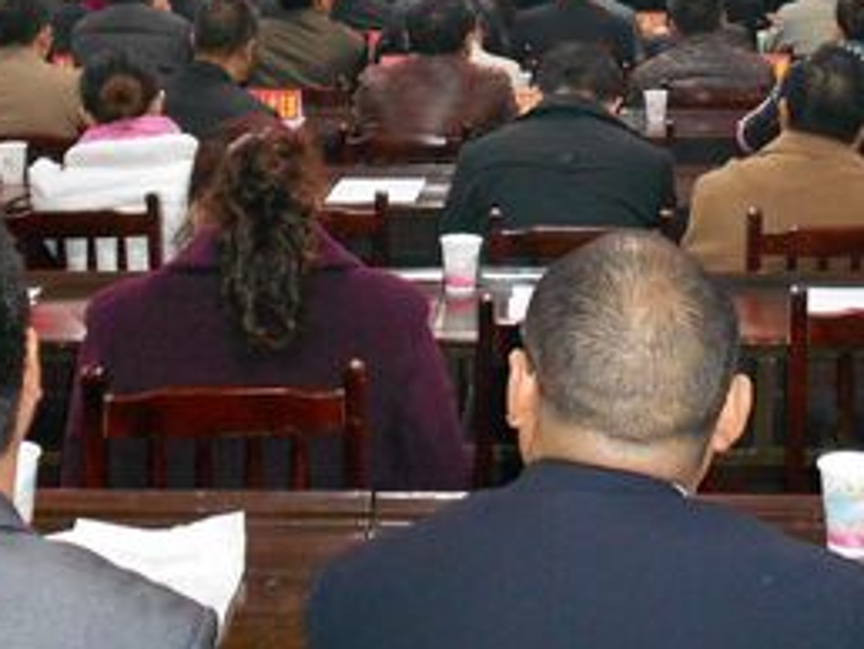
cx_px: 522
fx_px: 1549
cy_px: 49
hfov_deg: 31.1
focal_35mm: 62
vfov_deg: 23.0
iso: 500
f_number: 3.6
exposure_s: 1/30
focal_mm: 5.8
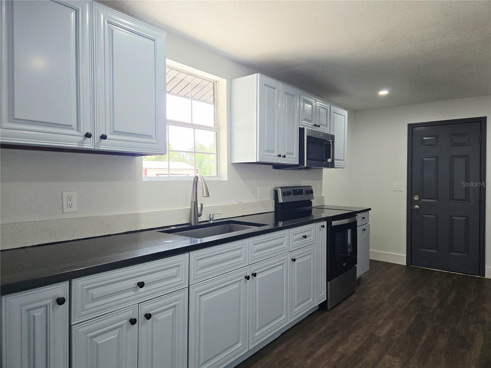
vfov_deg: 58.9
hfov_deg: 73.9
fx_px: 326
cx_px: 246
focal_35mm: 23
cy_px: 184
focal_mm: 5.4
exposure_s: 1/180
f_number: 1.8
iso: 125
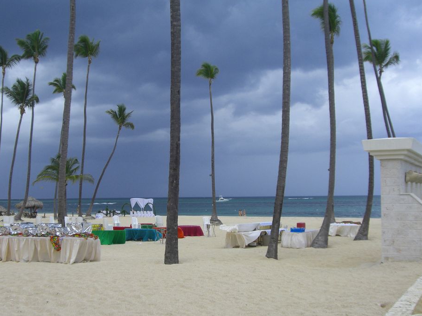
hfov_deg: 43.8
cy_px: 168
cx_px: 185
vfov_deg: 33.6
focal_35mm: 43
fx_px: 524
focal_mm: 6.2
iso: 64
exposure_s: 1/160
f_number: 8
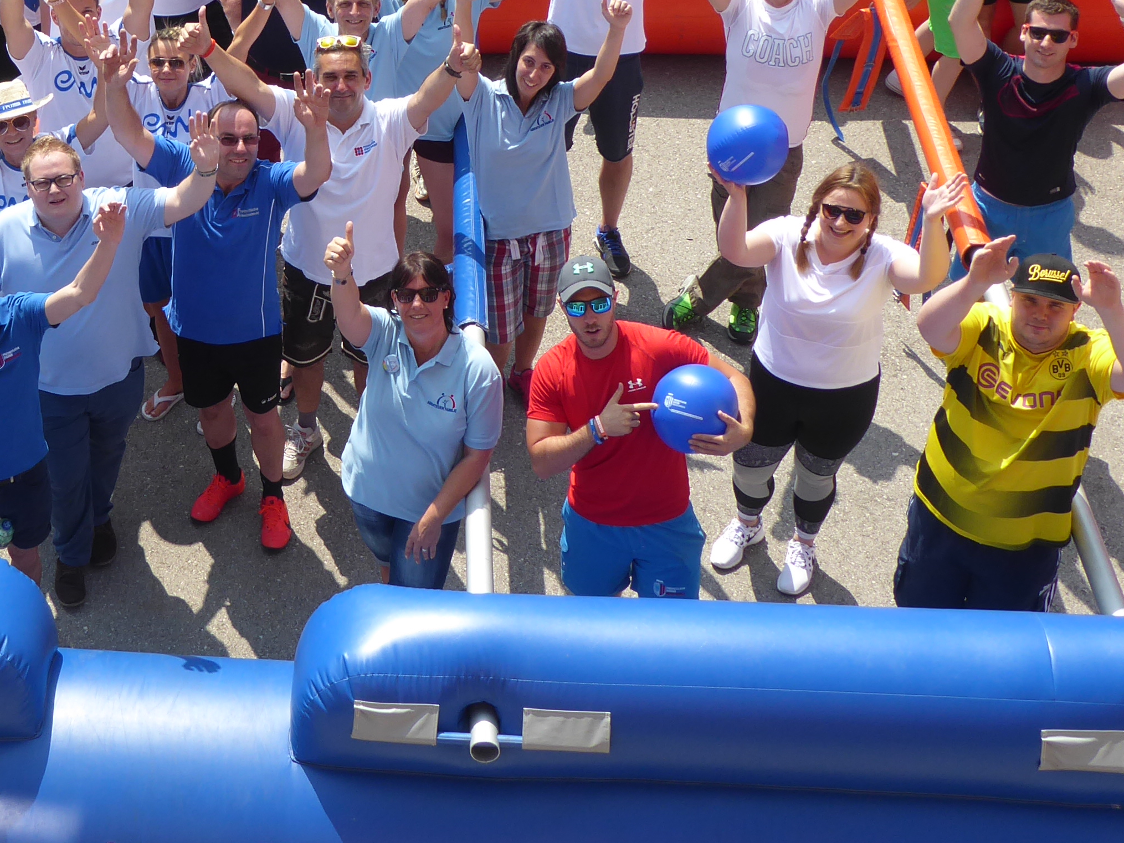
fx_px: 2241
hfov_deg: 27.8
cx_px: 281
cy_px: 214
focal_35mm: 69
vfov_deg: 21.1
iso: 80
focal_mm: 6.3
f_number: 3.7
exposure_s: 1/400
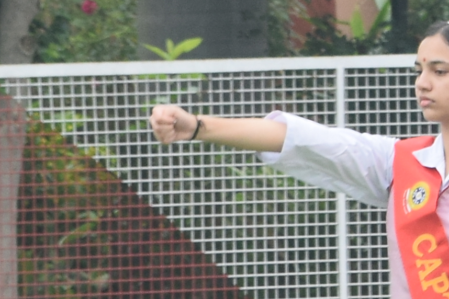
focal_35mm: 996
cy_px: 81
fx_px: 12428
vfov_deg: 1.4
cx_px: 919
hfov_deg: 2.1
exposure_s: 1/250
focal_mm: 95
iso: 400
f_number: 7.1
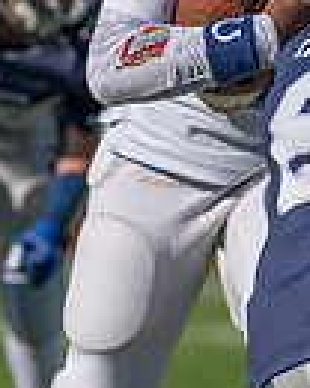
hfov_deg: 2.4
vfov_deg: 3.0
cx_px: 323
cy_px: 93
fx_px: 7363
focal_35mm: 642
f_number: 2.8
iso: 100
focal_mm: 117
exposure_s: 1/4000
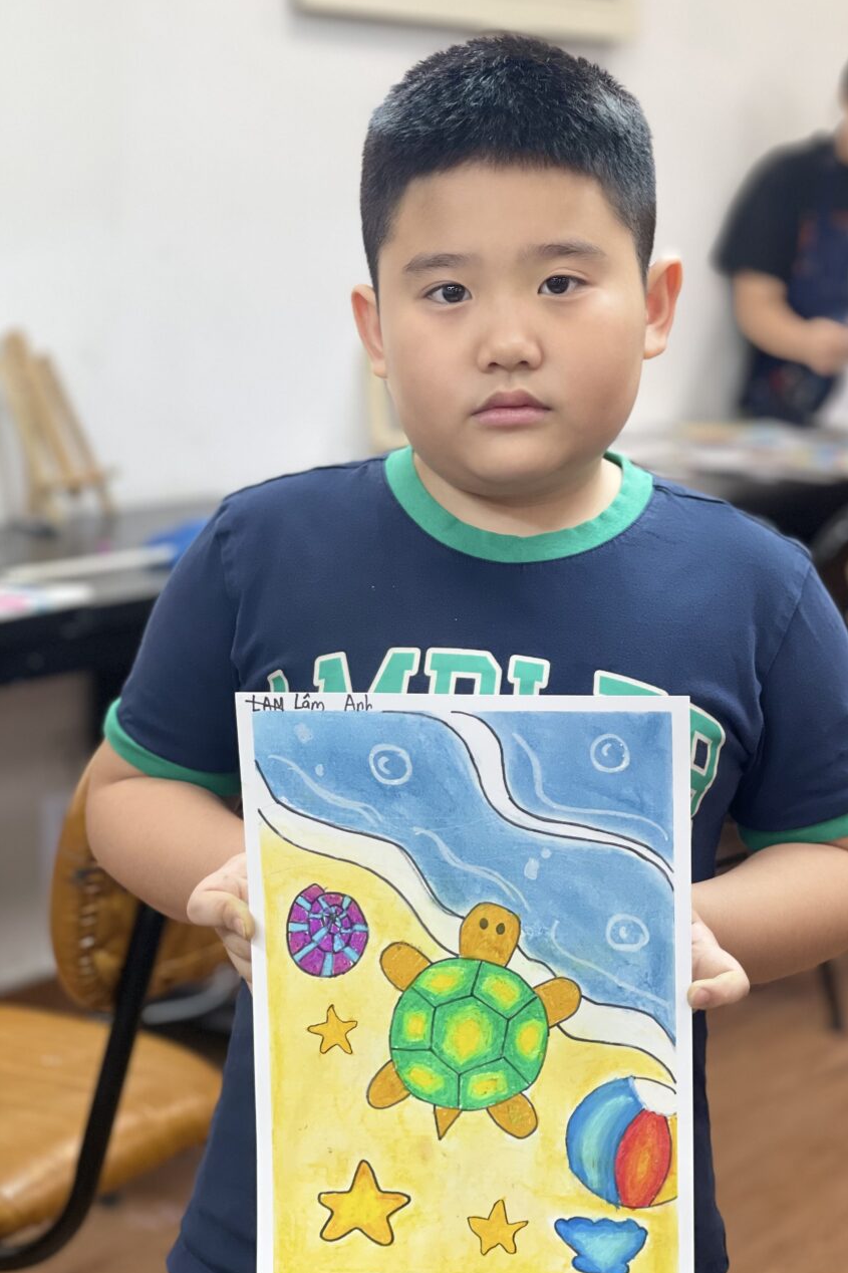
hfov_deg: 19.4
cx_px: 500
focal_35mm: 70
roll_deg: -0.2
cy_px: 616
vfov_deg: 28.8
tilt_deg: -8.5
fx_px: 2474
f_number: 2.2
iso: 160
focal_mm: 7.5
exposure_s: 1/100
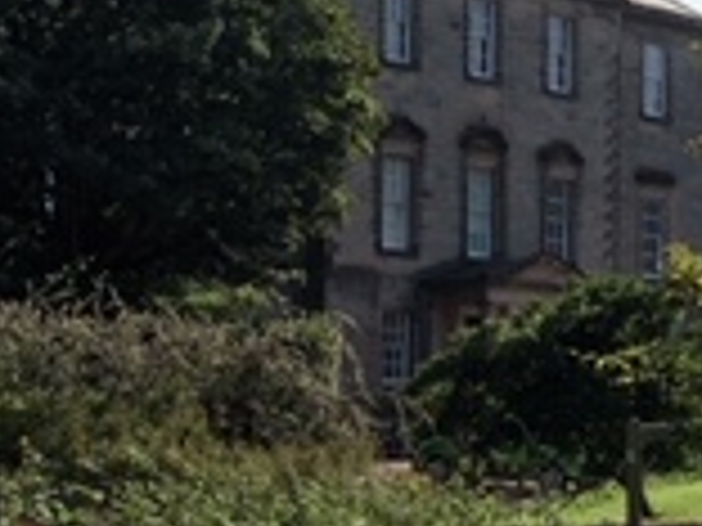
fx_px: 2413
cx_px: 567
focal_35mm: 119
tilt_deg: +1.0
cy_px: 337
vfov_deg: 12.4
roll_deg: -1.0
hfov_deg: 16.4
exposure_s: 1/1326
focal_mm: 4.15
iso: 25
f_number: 2.2
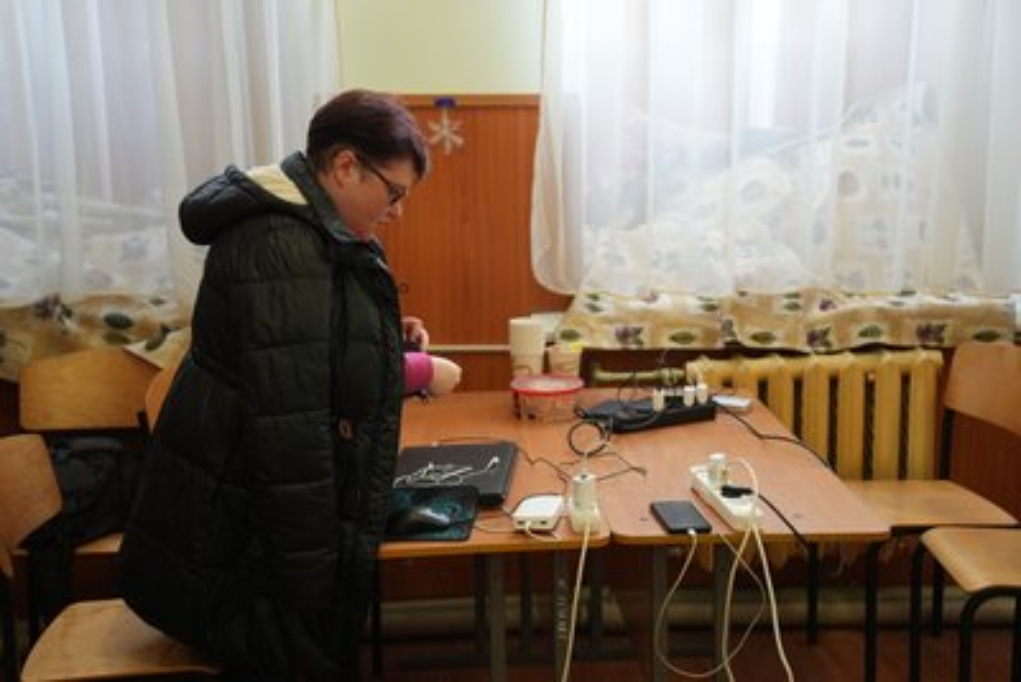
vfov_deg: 27.5
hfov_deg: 40.3
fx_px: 1390
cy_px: 341
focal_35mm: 49
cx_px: 510
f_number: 3.2
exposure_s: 1/160
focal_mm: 49
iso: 1250
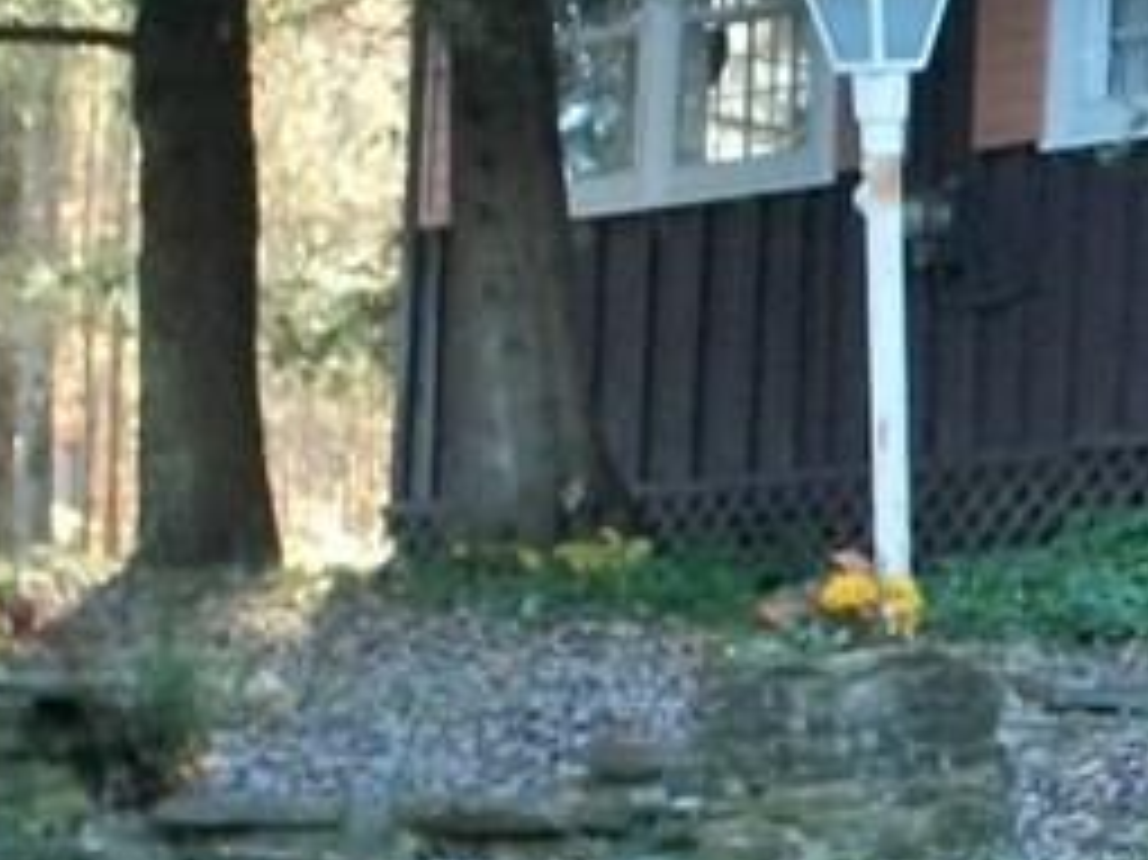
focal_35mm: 217
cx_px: 1958
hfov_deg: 8.8
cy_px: 203
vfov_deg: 6.8
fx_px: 7193
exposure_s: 1/60
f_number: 4
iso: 250
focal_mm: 9.7
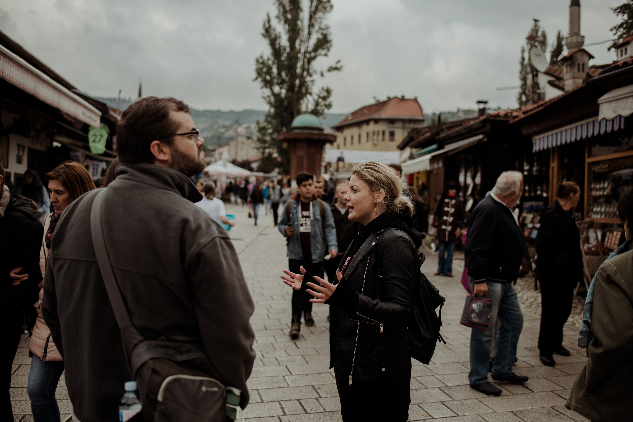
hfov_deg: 54.4
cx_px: 316
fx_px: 616
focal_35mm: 35
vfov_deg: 37.9
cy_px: 211
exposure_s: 1/3200
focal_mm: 35
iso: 200
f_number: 2.2
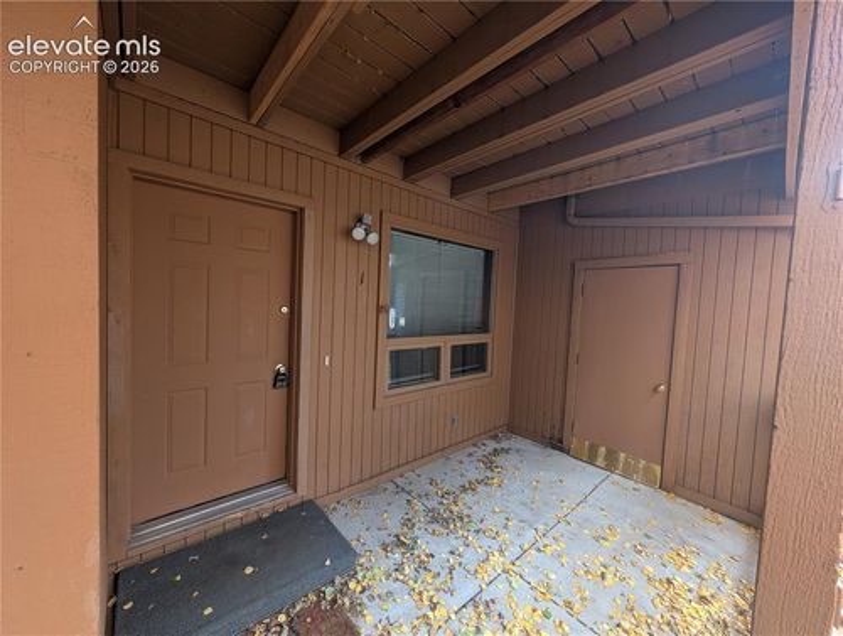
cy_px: 318
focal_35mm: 12
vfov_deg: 94.7
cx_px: 422
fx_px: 293
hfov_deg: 110.4
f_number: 1.7
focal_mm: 2.02
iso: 91
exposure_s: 1/126
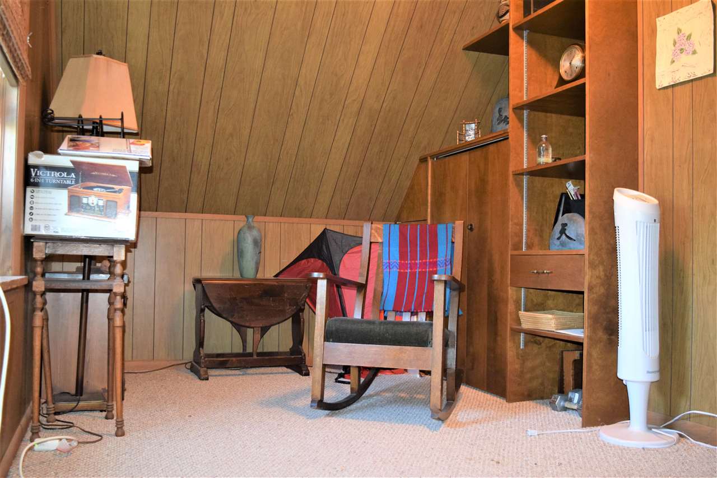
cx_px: 358
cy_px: 239
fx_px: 717
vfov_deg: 36.9
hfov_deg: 53.1
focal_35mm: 36
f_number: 4
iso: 1800
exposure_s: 1/30
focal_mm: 24
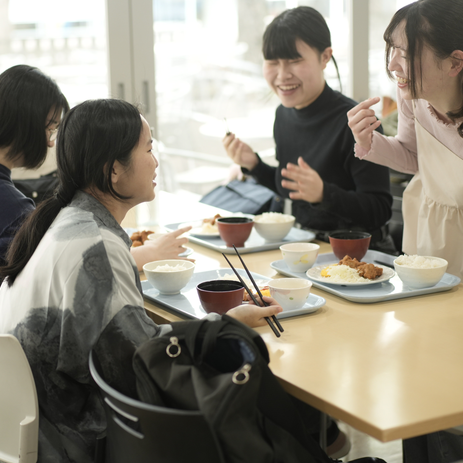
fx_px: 1165
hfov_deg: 22.4
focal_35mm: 77
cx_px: 161
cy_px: 215
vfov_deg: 22.5
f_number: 2
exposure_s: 1/200
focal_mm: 55
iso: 400
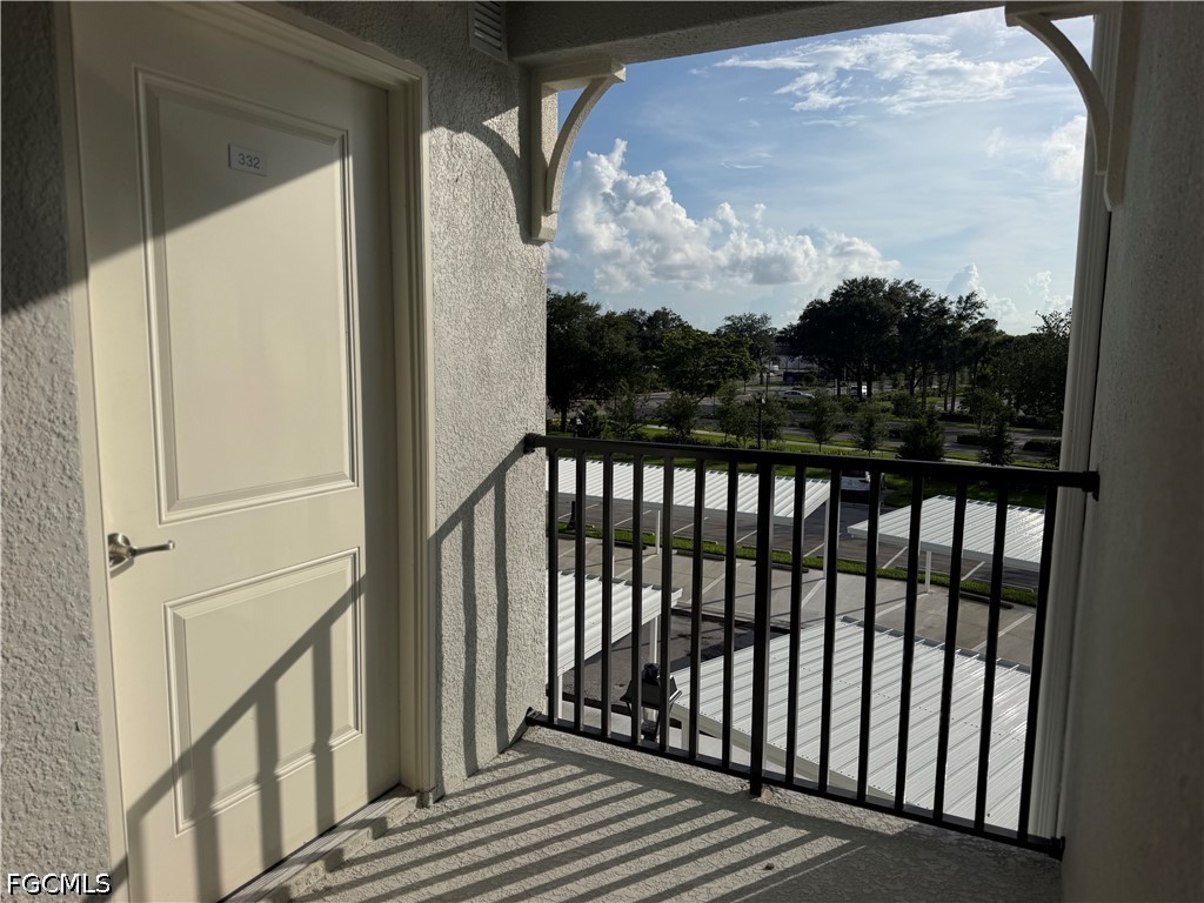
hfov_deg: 71.6
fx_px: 835
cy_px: 452
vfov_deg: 56.8
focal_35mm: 24
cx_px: 602
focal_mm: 6.76
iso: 80
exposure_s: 1/17544
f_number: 1.78
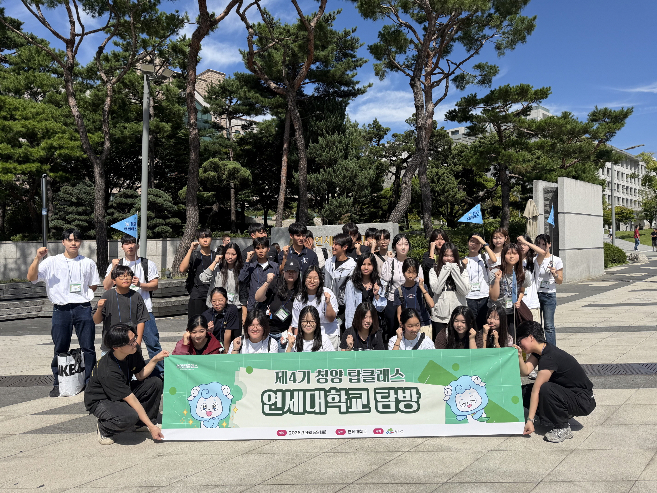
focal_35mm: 24
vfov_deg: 56.8
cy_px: 246
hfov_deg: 71.6
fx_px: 456
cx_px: 328
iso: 80
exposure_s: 1/5714
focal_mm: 6.76
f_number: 1.78
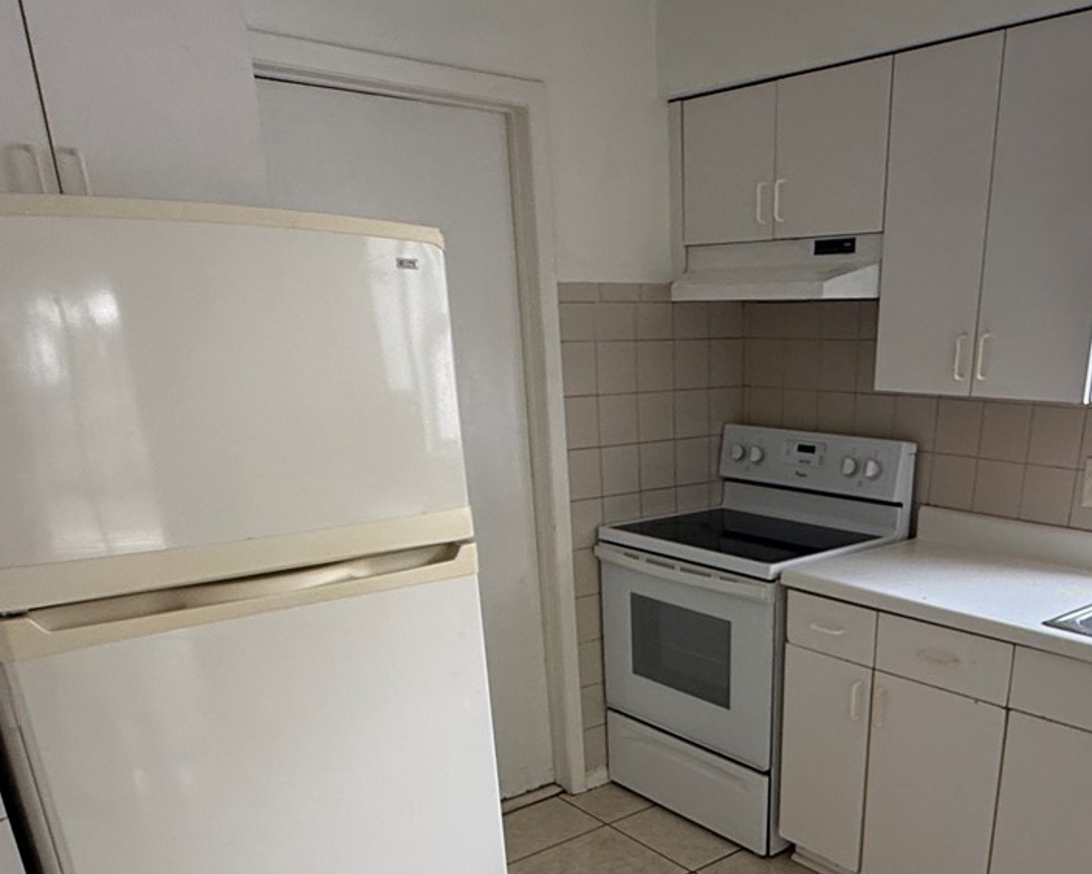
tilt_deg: -23.2
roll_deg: +1.4
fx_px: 1002
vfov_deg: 44.1
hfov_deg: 56.2
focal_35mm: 31
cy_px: 736
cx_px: 709
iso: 200
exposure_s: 1/99
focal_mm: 2.22
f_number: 2.2
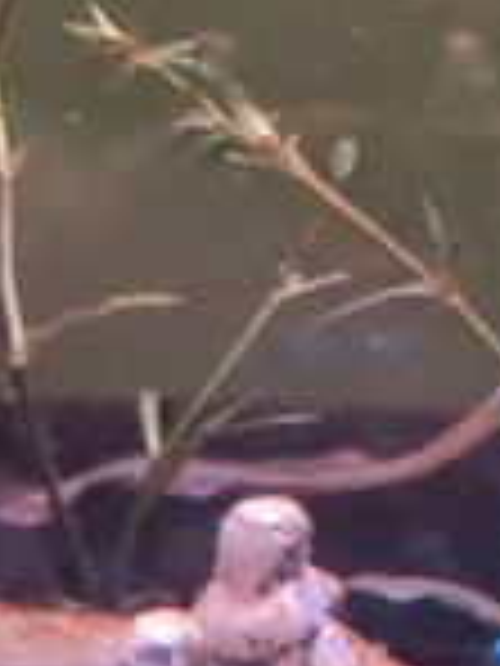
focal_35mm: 155
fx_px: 2985
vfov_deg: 12.5
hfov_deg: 9.3
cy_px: -86
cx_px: 730
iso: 640
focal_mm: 5.4
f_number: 1.8
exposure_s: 1/50
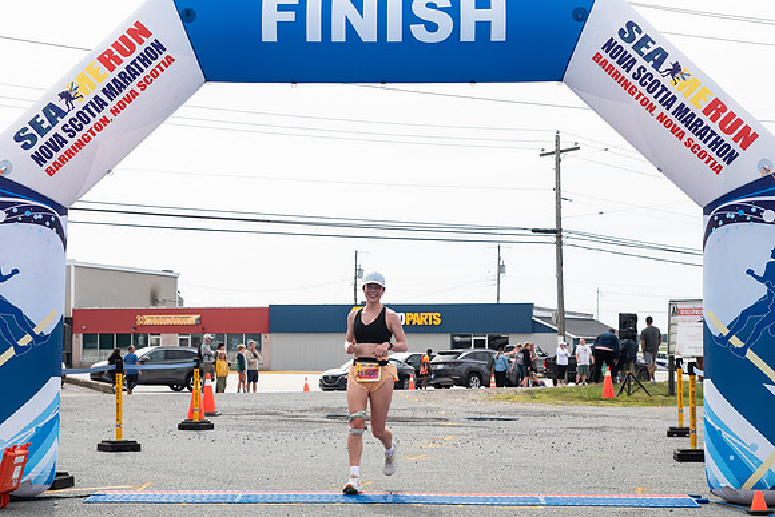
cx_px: 369
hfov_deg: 29.8
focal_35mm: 68
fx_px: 1454
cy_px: 312
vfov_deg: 20.1
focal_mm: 52
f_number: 4
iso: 800
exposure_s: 1/3200
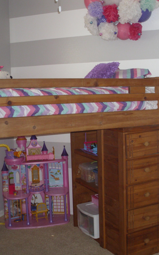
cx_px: 109
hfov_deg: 23.8
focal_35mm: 54
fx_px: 374
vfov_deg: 37.5
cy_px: 127
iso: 200
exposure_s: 1/60
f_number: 2.9
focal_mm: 6.3
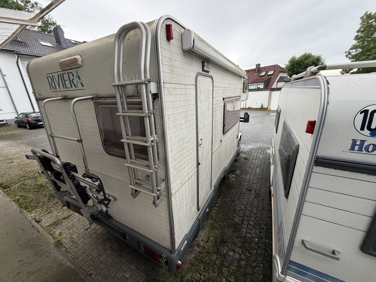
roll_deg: +3.8
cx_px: 188
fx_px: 152
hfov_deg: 102.1
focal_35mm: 14
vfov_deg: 85.7
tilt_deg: -17.3
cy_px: 141
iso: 320
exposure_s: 1/121
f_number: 2.2
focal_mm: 2.22
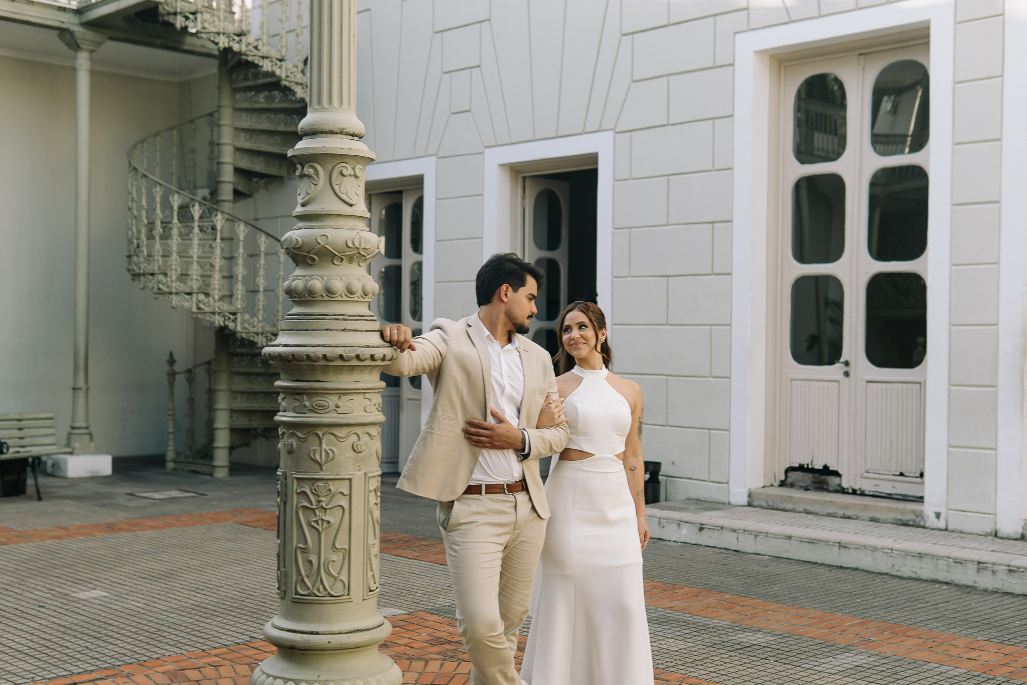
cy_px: 342
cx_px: 514
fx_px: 1284
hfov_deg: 43.6
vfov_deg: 29.9
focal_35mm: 45
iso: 80
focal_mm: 30
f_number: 2.5
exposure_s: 1/200
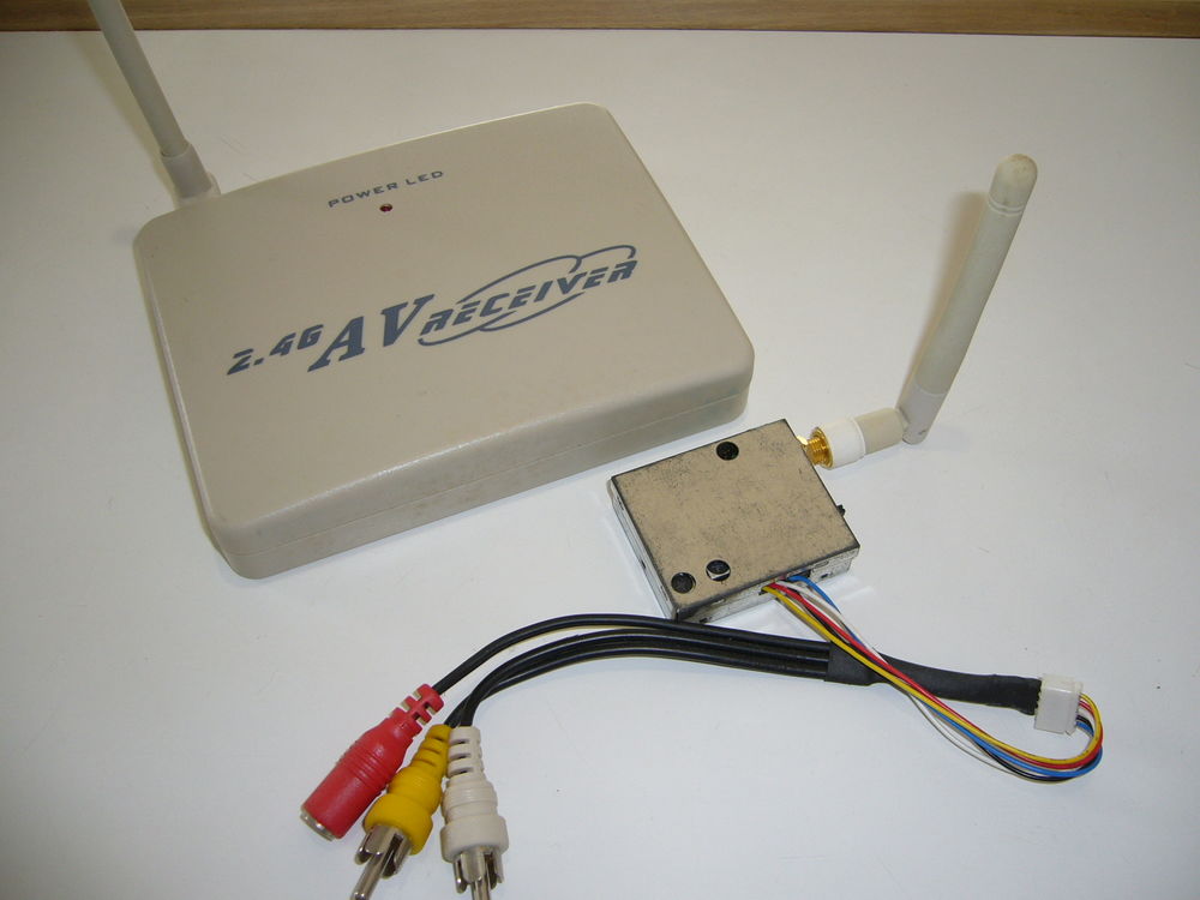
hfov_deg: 52.6
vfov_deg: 40.7
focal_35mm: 35
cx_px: 600
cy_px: 450
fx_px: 1213
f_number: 2.8
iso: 80
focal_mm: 5.8
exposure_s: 1/60
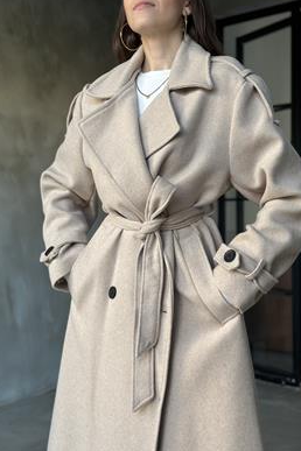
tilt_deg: -1.7
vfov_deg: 36.2
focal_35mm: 55
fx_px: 690
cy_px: 235
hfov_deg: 24.6
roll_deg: +0.5
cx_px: 161
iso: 125
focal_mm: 6.86
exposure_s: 1/64
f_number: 1.78
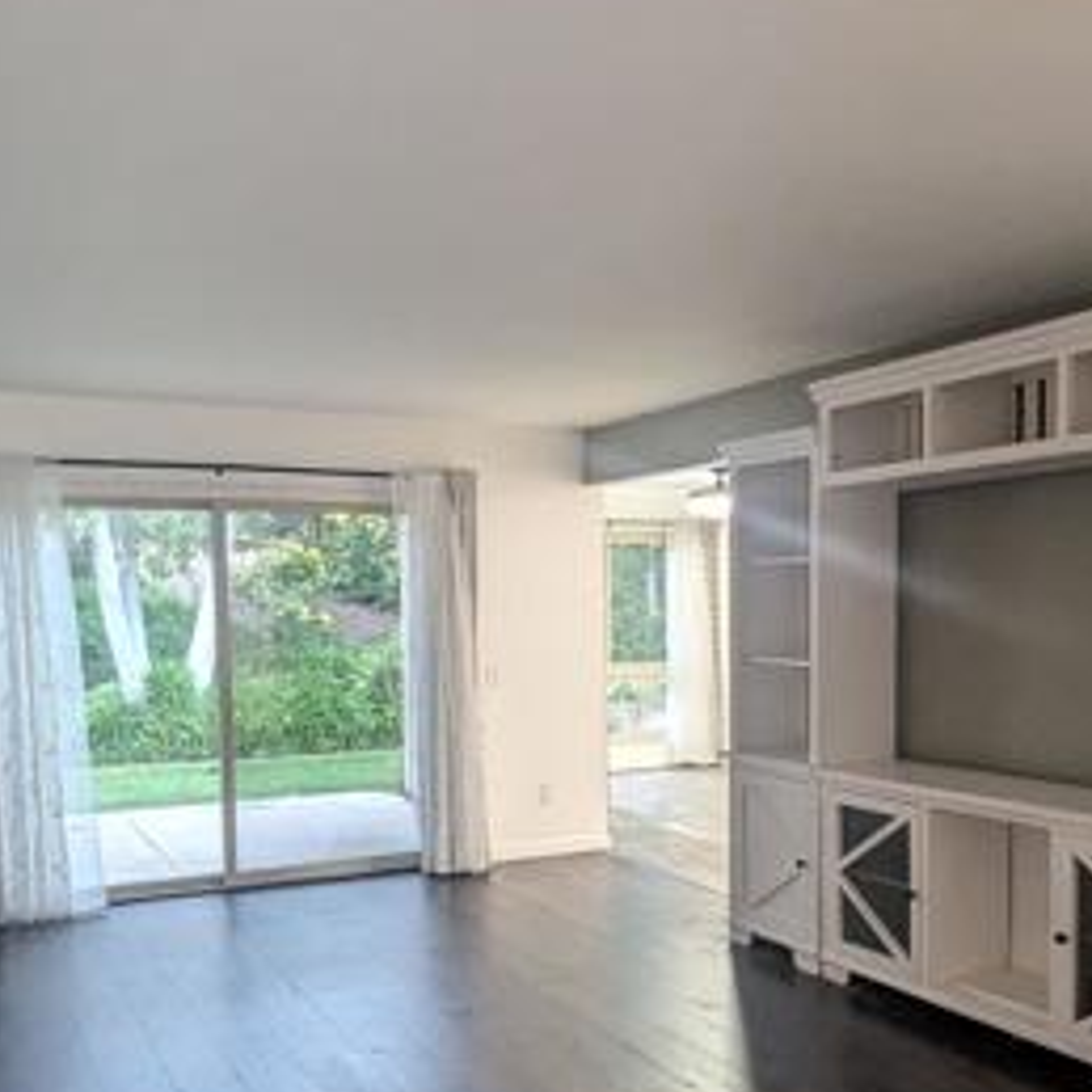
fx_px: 1249
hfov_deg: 47.0
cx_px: 641
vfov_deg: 46.8
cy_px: 687
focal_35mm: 35
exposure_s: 1/30
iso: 386
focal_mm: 2.35
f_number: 2.2
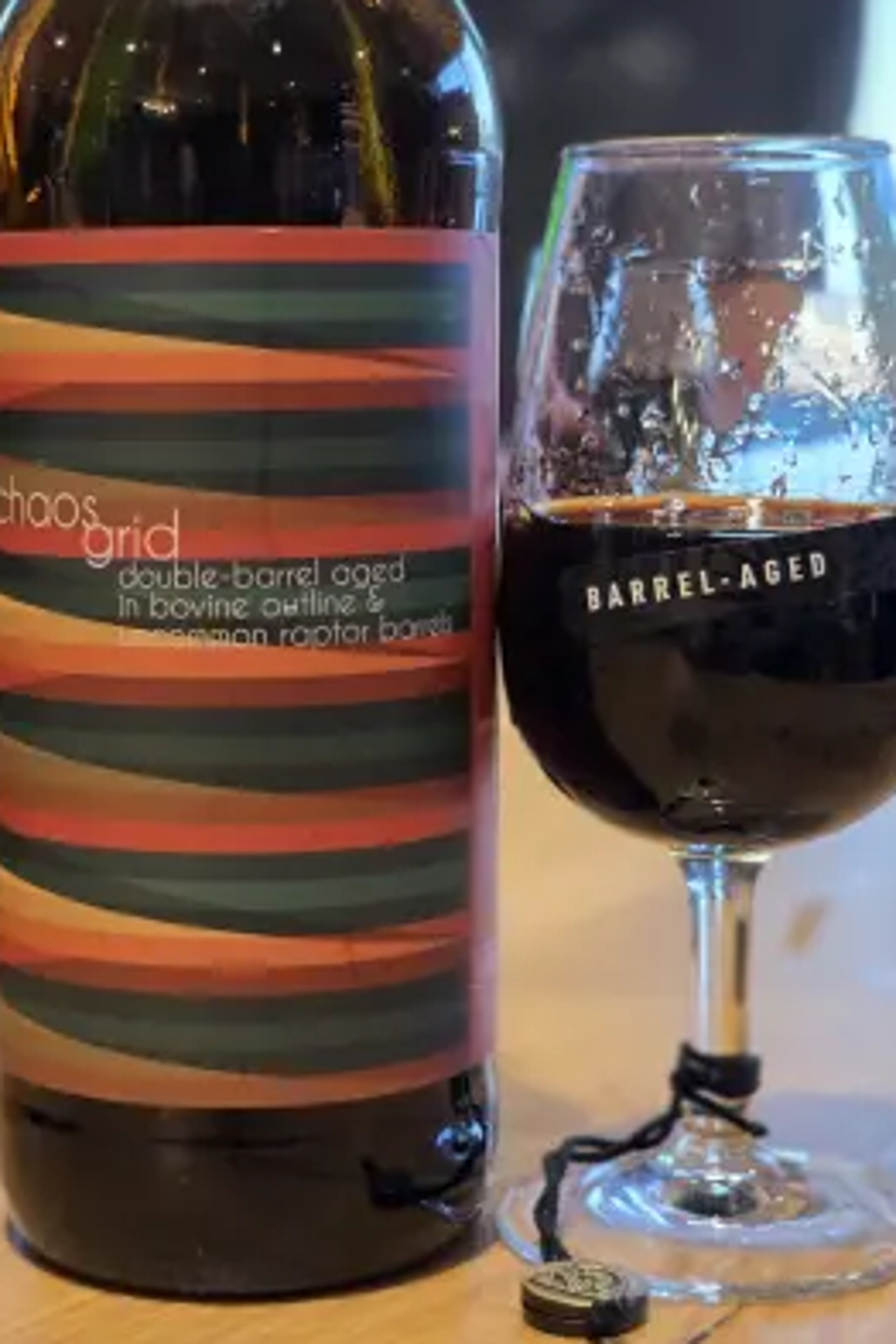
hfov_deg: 18.7
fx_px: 2725
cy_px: 667
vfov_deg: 27.7
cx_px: 462
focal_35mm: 73
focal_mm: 7.9
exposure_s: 1/40
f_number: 2.4
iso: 320
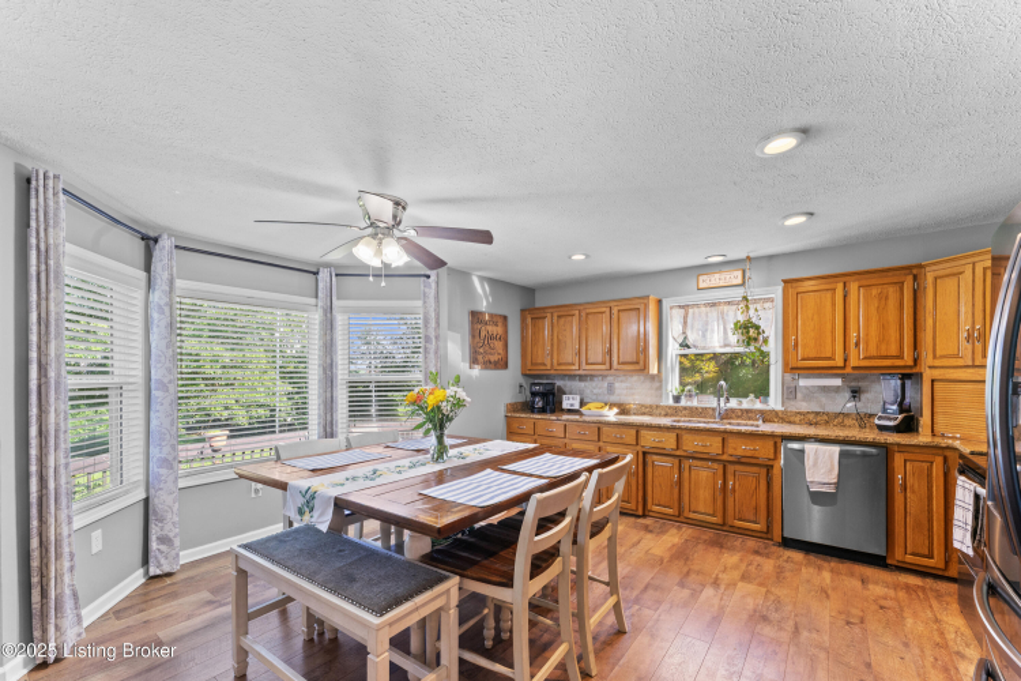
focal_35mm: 14
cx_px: 510
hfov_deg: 104.3
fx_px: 397
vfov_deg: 81.2
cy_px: 340
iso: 200
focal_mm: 14
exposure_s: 1/2.5
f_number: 10
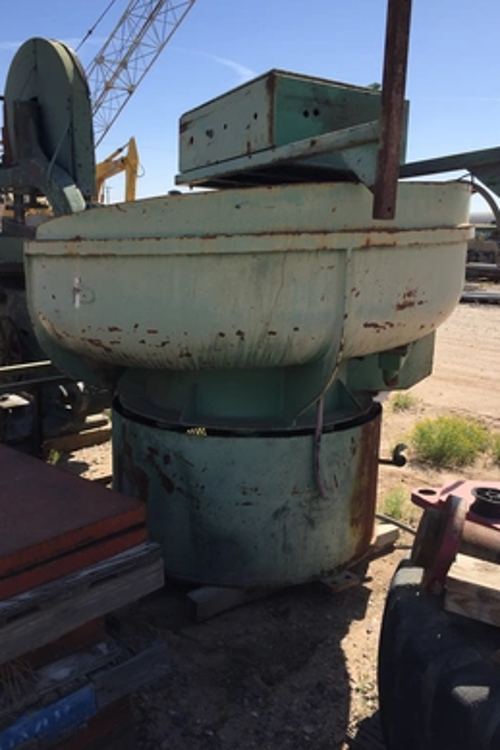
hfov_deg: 42.3
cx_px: 263
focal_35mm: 31
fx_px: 646
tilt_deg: -9.7
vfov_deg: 60.3
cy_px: 372
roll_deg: -3.7
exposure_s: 1/1799
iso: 32
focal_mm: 4.15
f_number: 2.2
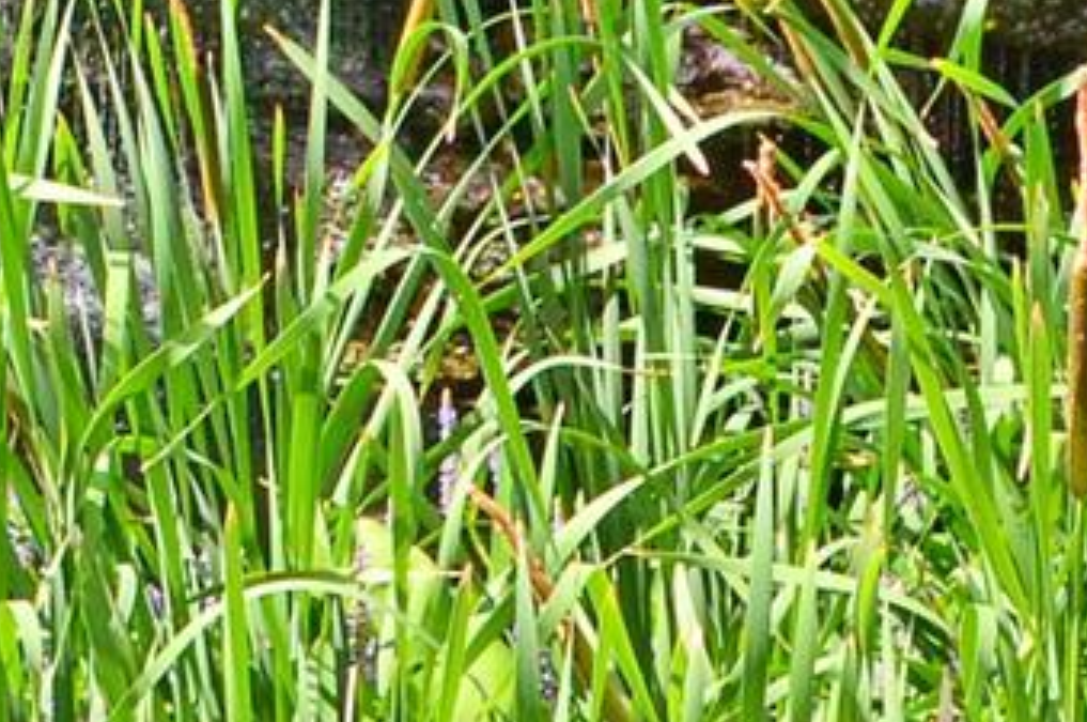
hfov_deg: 9.9
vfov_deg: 7.4
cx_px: -1584
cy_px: -565
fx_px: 5457
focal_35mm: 181
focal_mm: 20
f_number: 10
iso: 400
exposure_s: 1/250
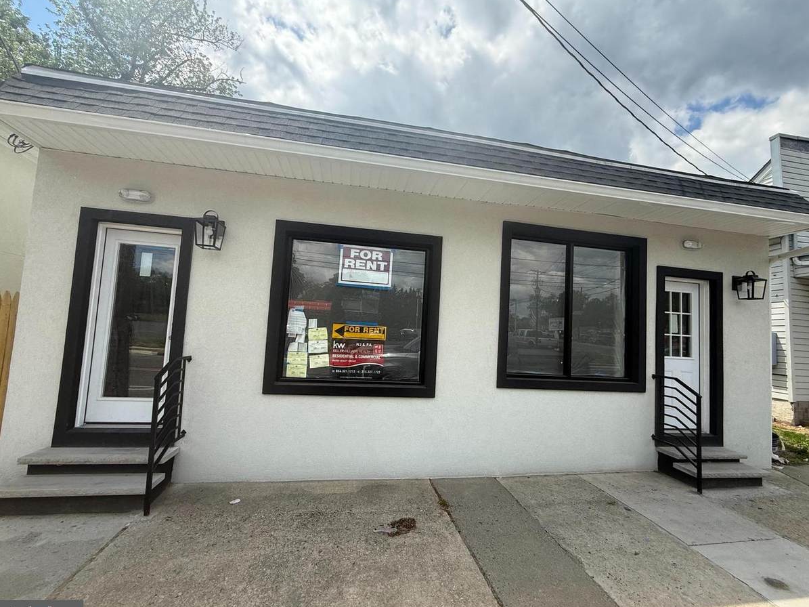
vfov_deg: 81.7
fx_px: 351
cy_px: 310
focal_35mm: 15
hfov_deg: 98.2
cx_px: 411
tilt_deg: +5.0
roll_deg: -3.4
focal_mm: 2.22
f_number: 2.2
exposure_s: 1/1167
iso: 50
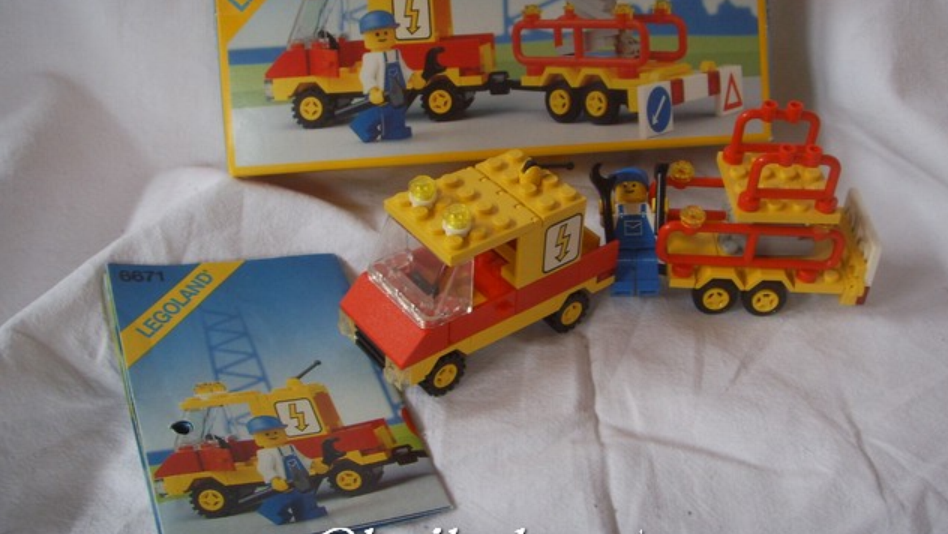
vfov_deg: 27.7
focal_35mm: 43
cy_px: 230
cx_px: 478
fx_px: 1081
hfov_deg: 47.3
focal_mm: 6.6
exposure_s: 1/60
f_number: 3.5
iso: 100
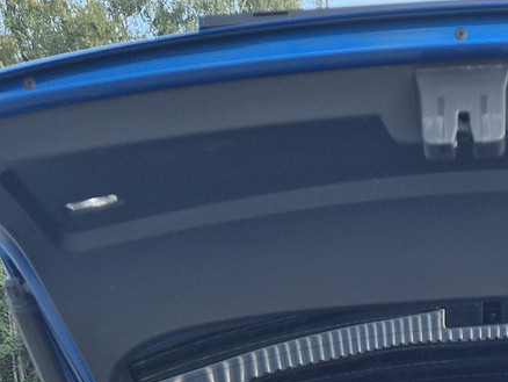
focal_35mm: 84
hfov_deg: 22.7
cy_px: 694
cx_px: 463
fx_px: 1233
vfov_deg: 15.2
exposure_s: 1/540
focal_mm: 5.4
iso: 25
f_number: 1.8
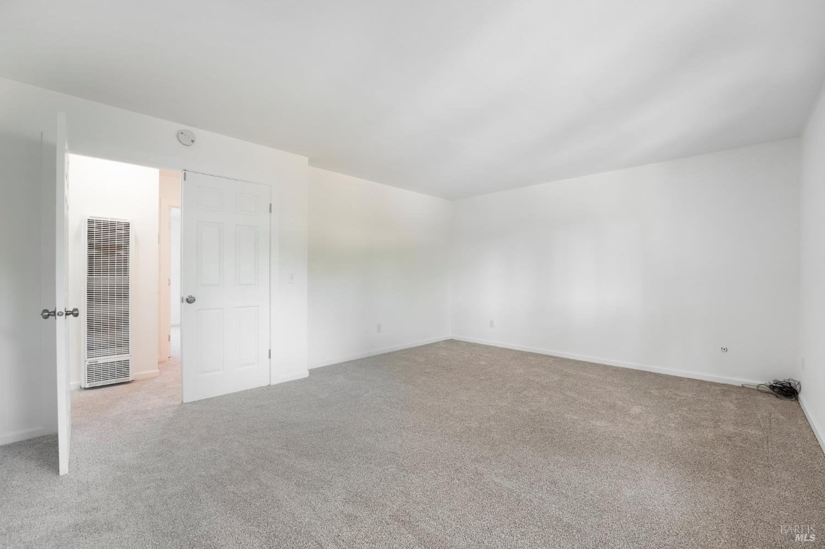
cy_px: 274
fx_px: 321
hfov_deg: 104.3
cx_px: 412
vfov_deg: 81.2
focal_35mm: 14
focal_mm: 14
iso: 640
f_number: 8
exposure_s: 1/50
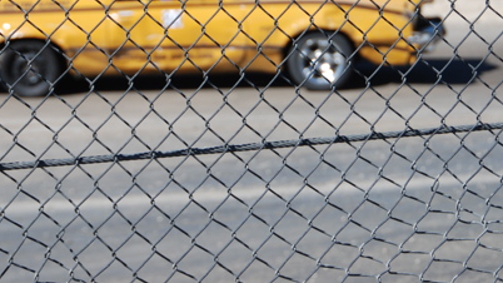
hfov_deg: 12.3
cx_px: 252
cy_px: 16
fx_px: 2334
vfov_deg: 6.9
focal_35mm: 175
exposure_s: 1/500
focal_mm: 70
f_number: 5.6
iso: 110
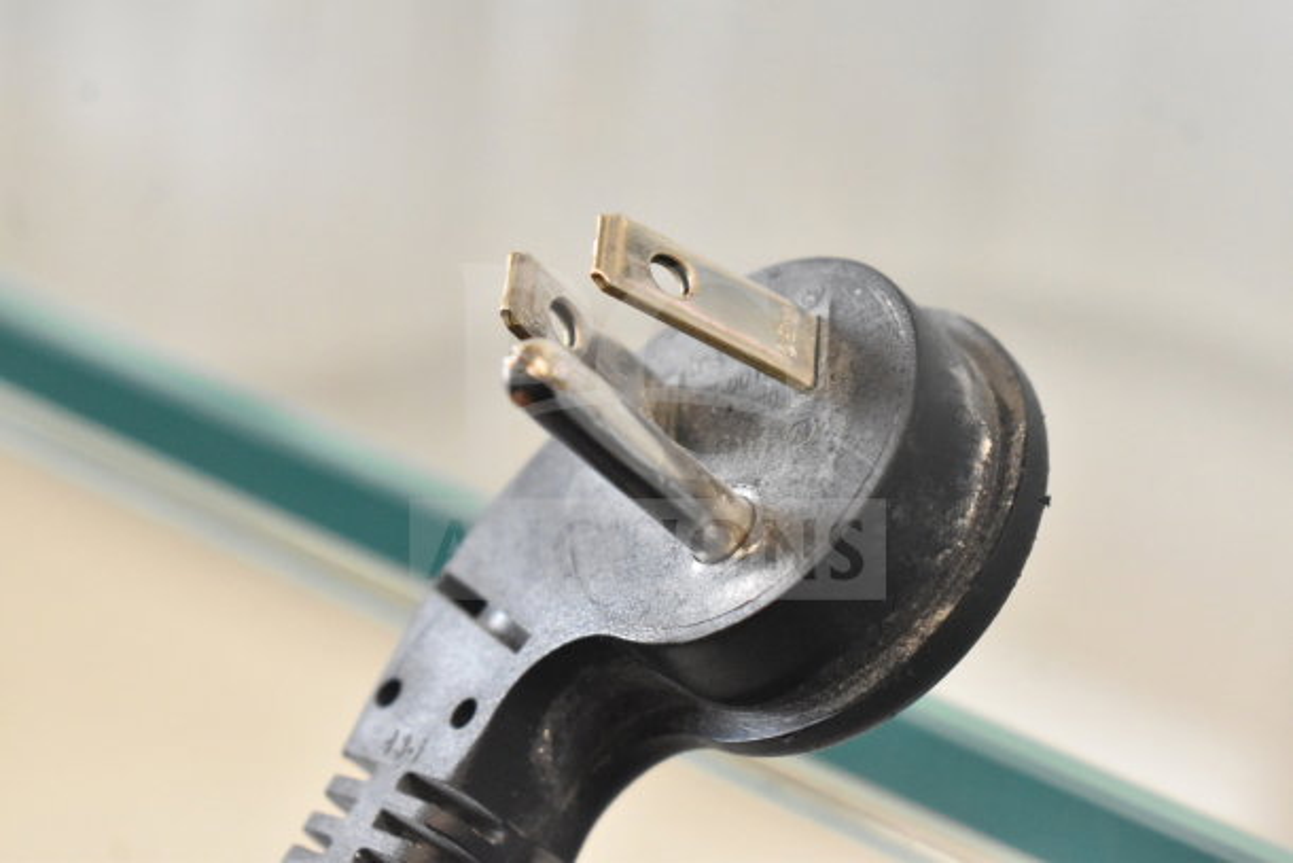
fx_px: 2964
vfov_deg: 16.6
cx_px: 646
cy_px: 432
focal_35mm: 82
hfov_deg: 24.6
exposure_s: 1/200
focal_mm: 55
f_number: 7.1
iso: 6400
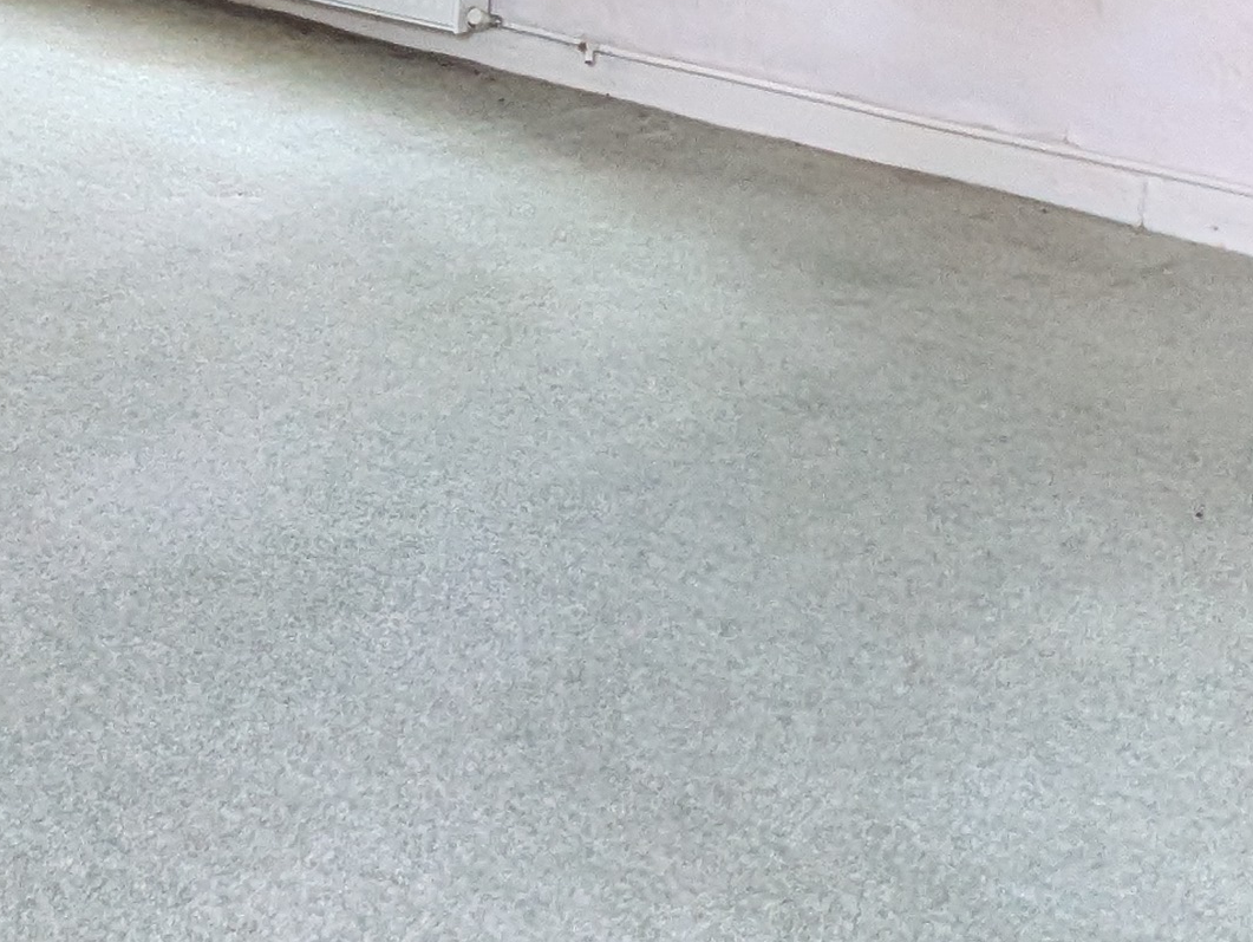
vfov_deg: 22.2
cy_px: -183
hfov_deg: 28.5
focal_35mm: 61
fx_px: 2209
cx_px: -152
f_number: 2.2
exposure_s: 1/33.3
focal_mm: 1.83
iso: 51
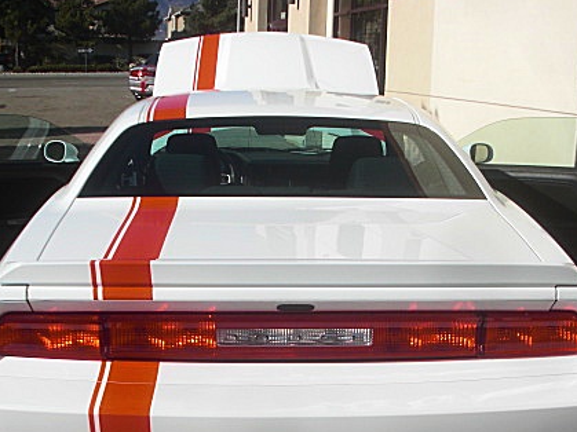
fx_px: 917
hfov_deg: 34.9
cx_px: 286
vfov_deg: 26.4
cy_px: 296
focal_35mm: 55
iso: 50
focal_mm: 6.3
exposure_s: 1/200
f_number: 7.9
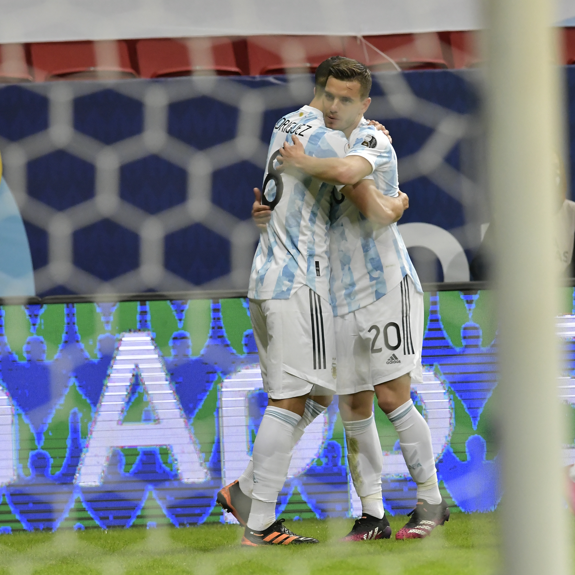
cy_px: 320
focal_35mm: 853
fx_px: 16030
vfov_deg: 2.1
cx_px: 306
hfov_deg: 2.1
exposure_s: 1/500
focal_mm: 400
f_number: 6.3
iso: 3200
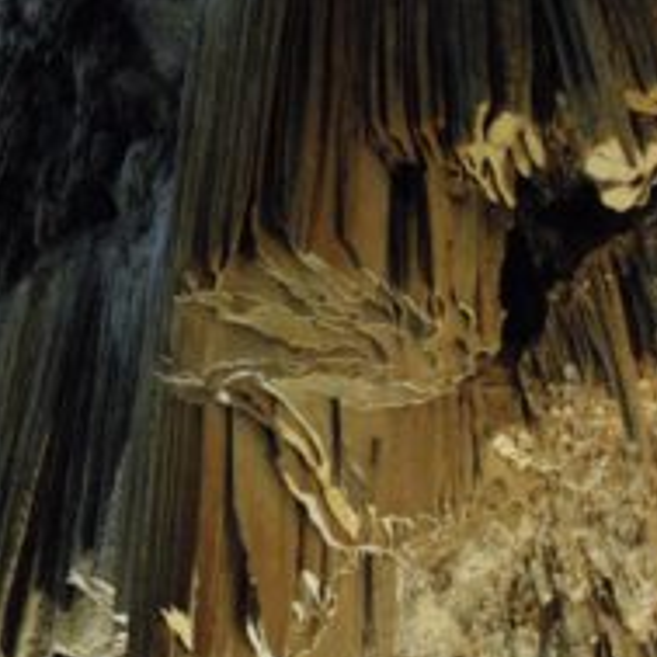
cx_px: 351
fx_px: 1739
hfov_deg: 21.4
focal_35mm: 81
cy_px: 405
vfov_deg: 21.4
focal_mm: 24
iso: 2500
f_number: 3.8
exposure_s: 1/3
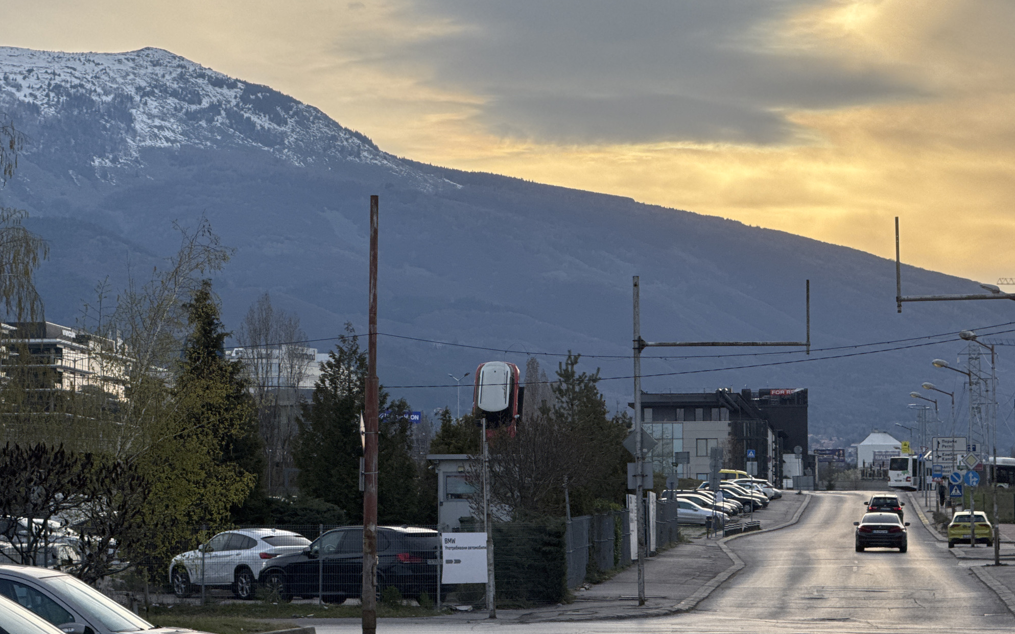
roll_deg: +0.5
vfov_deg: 10.2
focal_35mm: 128
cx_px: 506
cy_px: 314
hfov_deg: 16.3
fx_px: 3541
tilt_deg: +4.2
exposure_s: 1/759
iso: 50
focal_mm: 15.66
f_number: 2.8
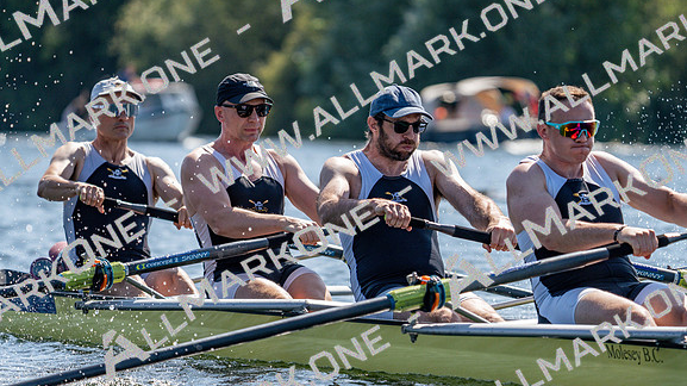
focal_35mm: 332
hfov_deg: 6.5
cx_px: 344
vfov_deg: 3.7
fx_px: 6045
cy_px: 197
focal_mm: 315
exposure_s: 1/2000
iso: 400
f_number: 6.3
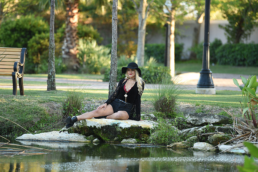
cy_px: 86
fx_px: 1434
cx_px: 129
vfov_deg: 6.9
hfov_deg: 10.3
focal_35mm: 200
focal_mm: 200
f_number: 4
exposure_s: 1/125
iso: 200
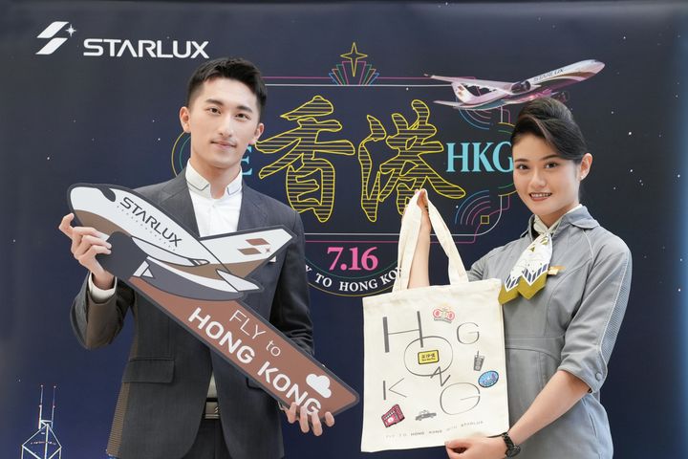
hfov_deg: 26.3
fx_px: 1471
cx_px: 344
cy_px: 230
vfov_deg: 17.7
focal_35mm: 77
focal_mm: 77
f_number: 4
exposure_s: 1/125
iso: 2000
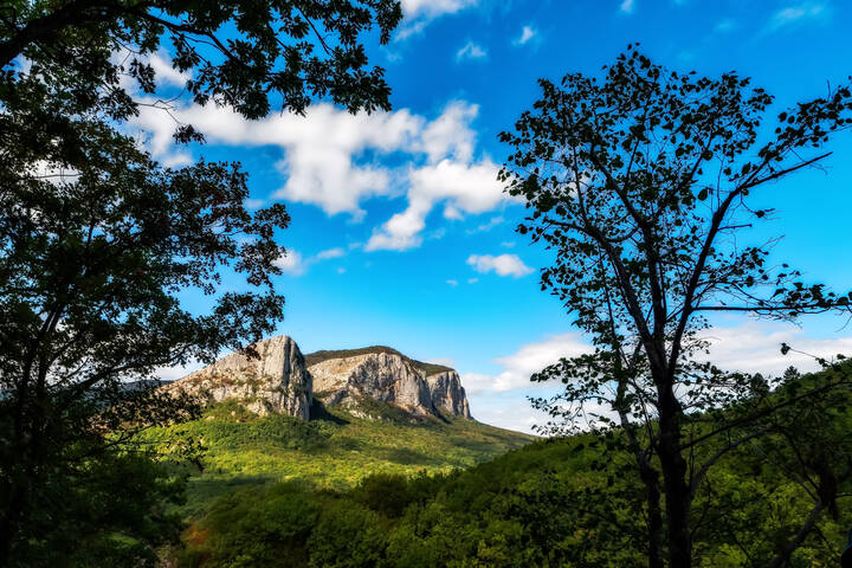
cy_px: 284
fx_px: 592
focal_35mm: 25
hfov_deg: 71.5
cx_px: 426
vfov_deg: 51.3
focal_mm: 17
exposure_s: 1/400
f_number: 11
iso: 200
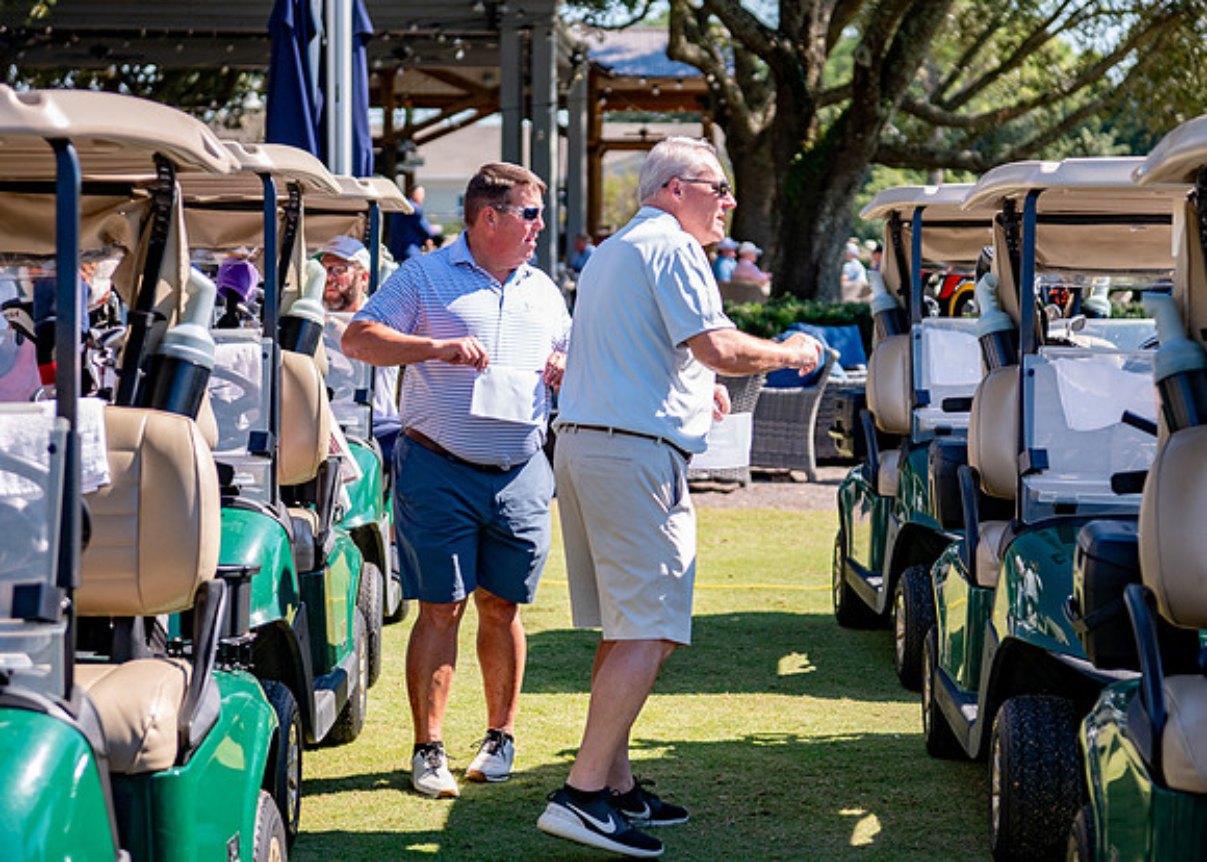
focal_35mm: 87
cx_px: 650
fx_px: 2990
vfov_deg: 16.4
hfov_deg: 22.8
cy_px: 370
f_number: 2.8
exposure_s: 1/2500
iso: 400
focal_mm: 70
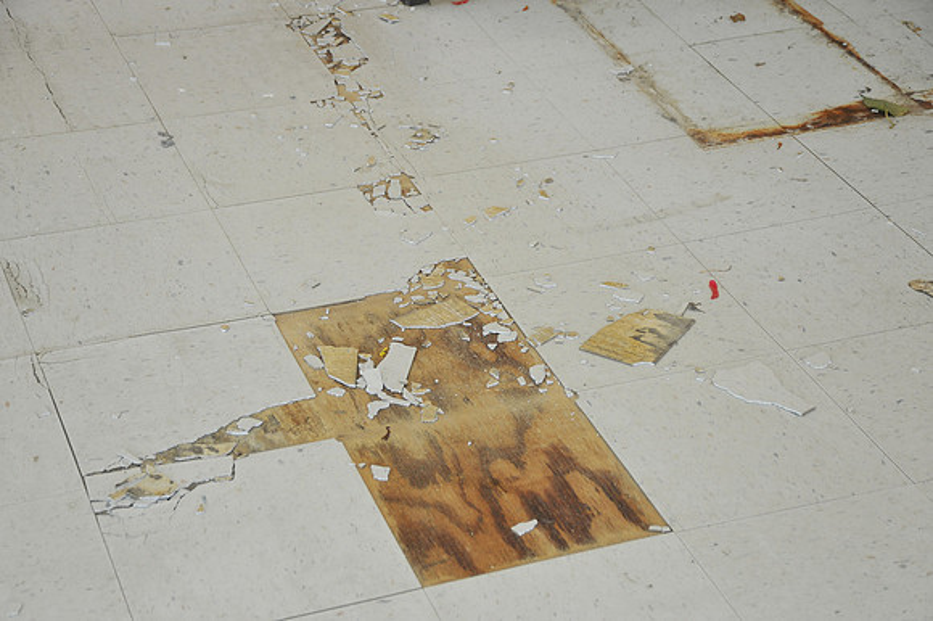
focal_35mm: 82
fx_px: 2124
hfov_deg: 24.8
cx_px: 466
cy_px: 310
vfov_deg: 16.6
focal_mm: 82
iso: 640
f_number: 5.6
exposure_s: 1/60
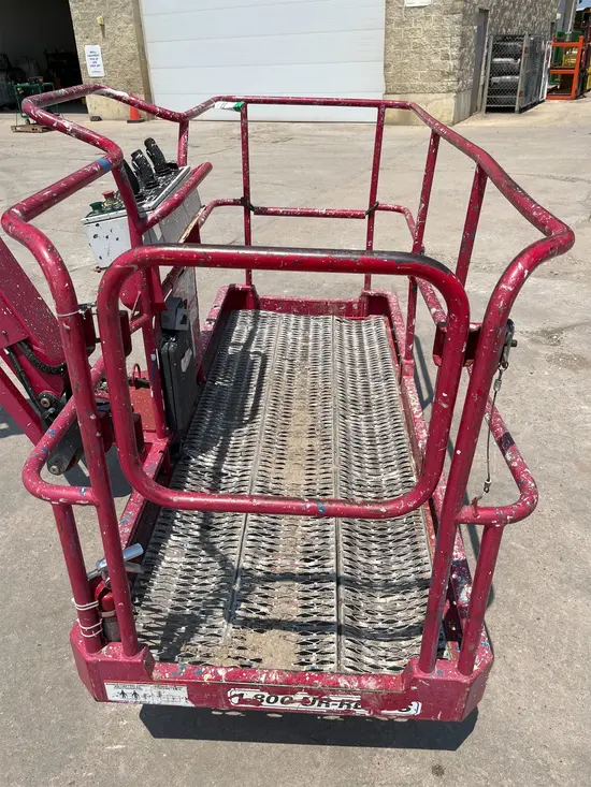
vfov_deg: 67.3
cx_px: 296
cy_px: 394
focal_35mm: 26
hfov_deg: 53.1
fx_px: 592
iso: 50
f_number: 1.6
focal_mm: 5.1
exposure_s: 1/5319
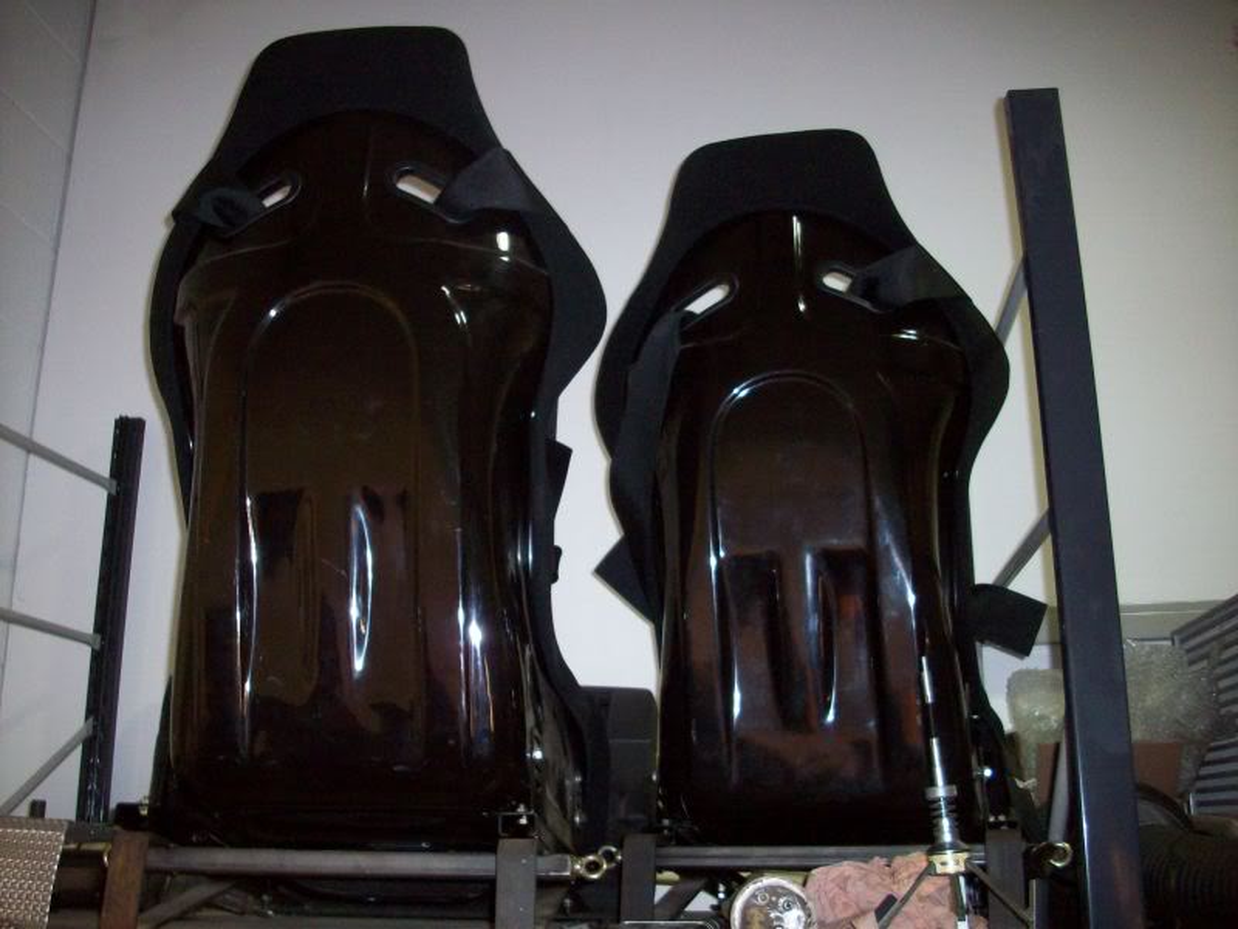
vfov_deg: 38.7
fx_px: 1323
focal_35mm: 37
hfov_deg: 50.1
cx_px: 619
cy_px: 464
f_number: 2.8
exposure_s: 1/45
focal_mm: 6.2
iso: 160
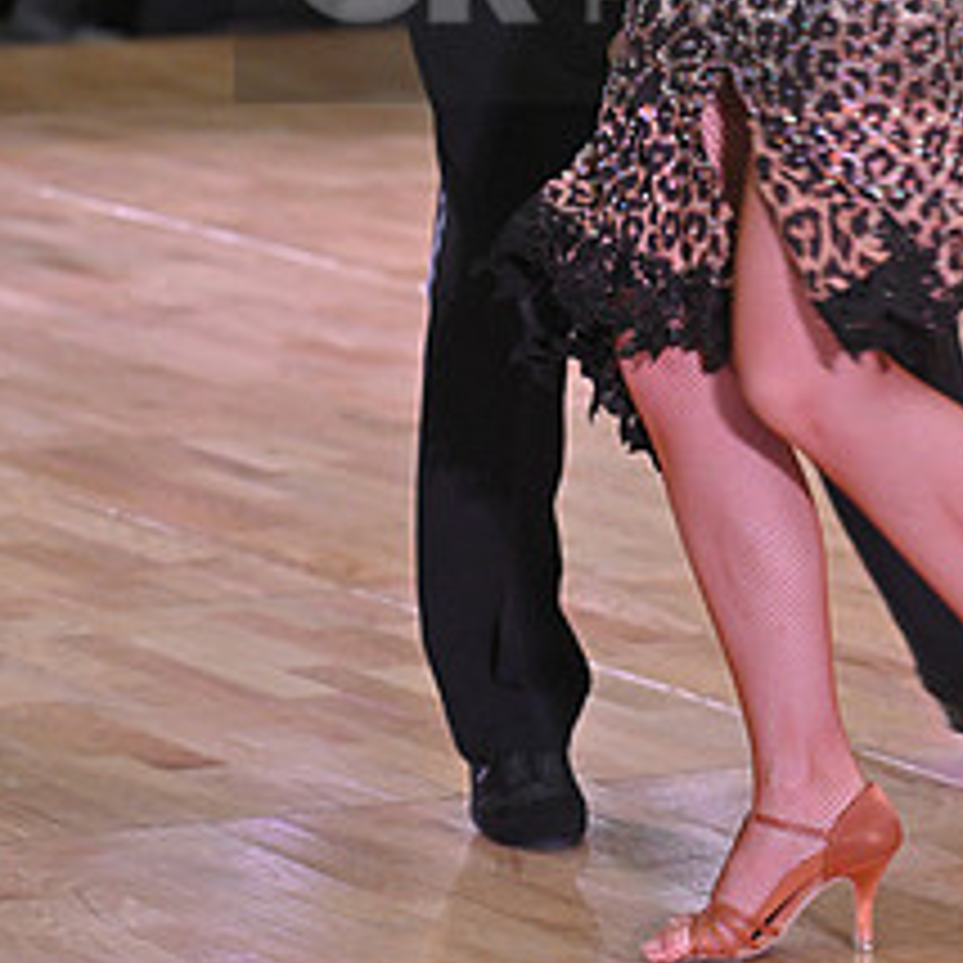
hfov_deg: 6.3
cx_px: 857
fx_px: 8687
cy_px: -45
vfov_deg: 6.3
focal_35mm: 276
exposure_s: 1/320
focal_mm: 120
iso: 2500
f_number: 5
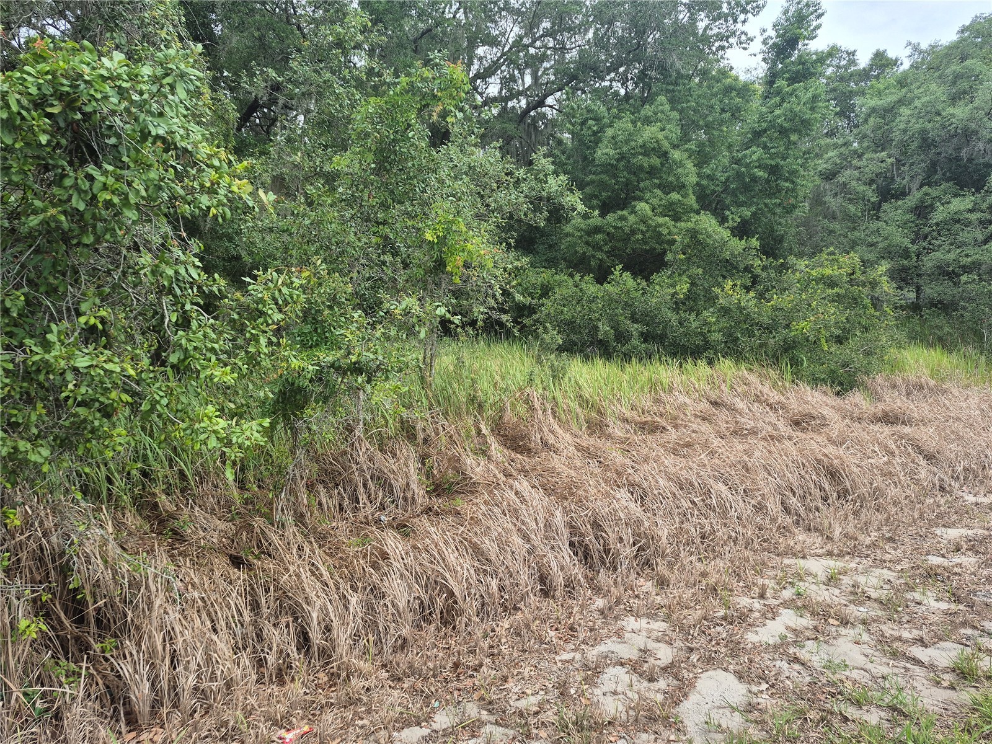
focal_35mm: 23
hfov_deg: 73.9
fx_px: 659
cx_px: 496
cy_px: 372
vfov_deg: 58.9
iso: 25
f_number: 1.8
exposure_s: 1/830
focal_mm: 5.4
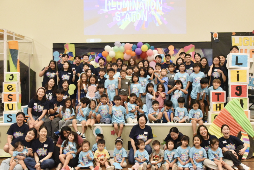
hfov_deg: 61.9
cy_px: 85
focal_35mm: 30
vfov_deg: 43.6
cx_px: 127
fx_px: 212
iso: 12800
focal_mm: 30
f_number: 6.3
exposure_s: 1/160
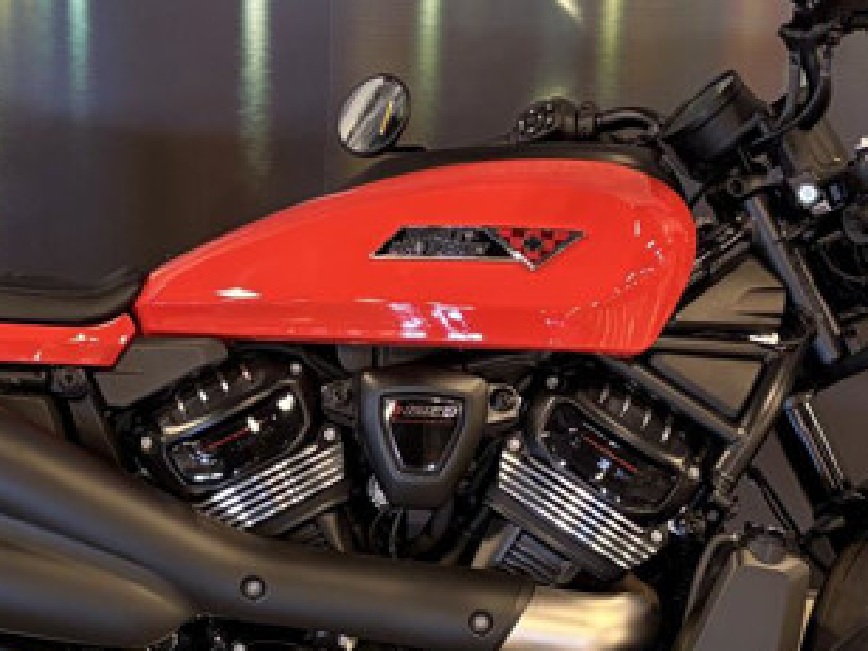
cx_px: 317
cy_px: 400
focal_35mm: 90
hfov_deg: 21.7
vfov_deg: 16.4
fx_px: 2257
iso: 250
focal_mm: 5.96
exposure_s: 1/50
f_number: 1.6
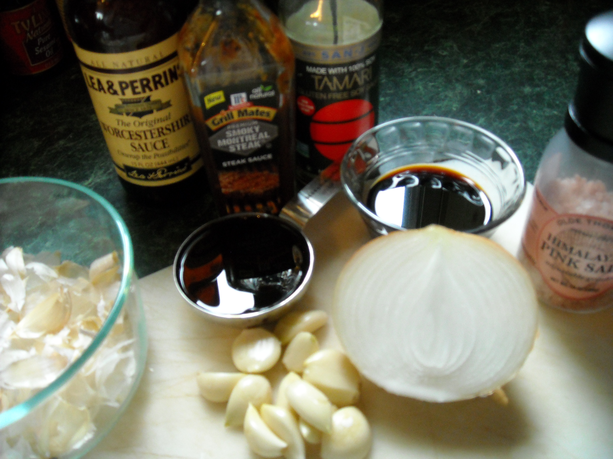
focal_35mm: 35
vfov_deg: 40.7
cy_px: 230
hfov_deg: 52.6
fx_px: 620
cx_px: 306
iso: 400
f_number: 2.8
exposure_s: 1/21
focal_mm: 5.7
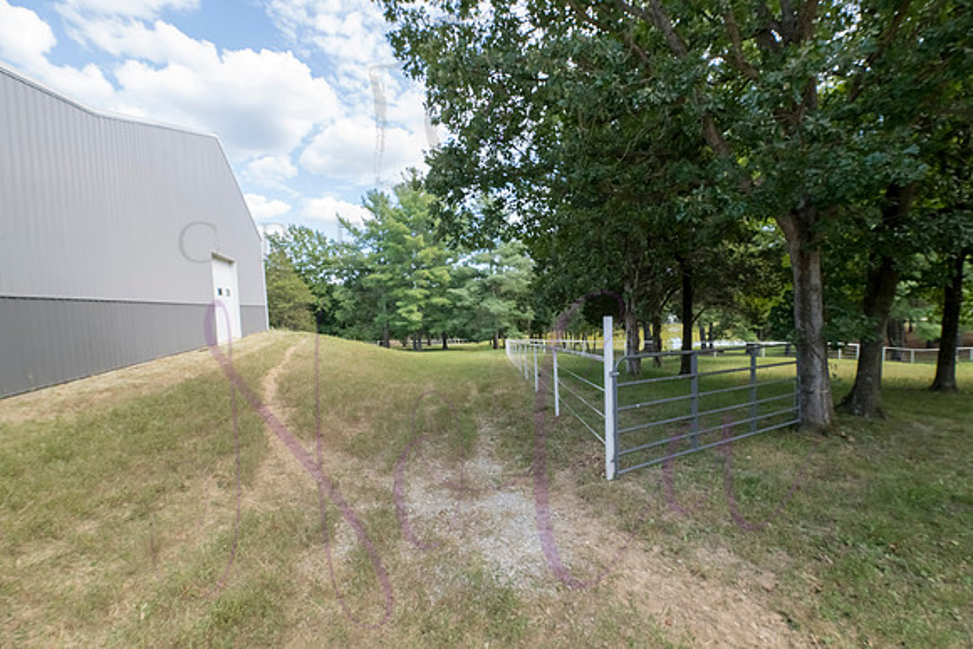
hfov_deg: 100.8
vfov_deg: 77.8
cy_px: 330
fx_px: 403
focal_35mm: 15
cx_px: 498
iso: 800
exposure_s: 1/500
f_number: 7.1
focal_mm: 14
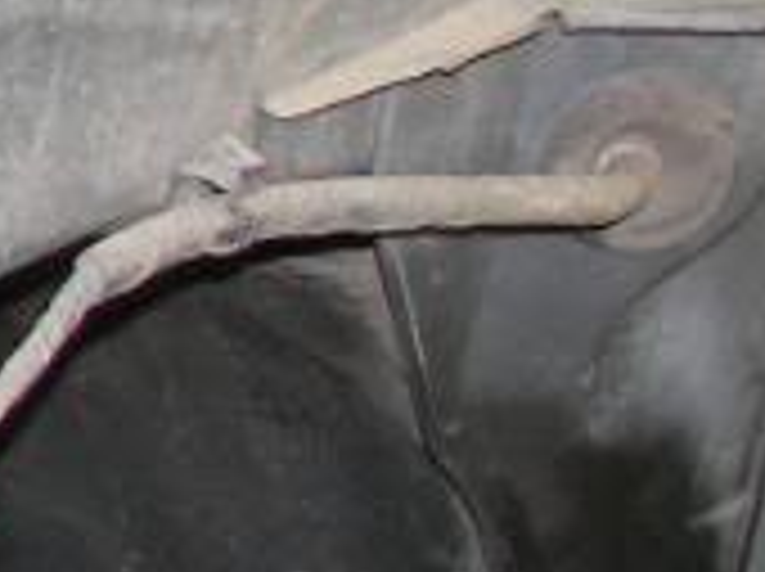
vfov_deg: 6.8
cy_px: -113
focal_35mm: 217
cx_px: -1426
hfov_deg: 8.0
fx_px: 4789
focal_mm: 6
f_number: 2.8
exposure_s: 1/30
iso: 100
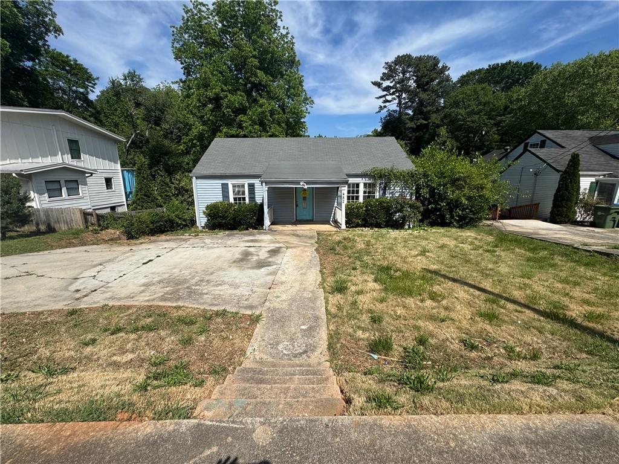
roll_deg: +0.4
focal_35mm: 14
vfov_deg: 85.7
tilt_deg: -12.7
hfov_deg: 102.1
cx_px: 310
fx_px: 250
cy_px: 232
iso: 50
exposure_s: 1/2674
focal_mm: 2.22
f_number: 2.2
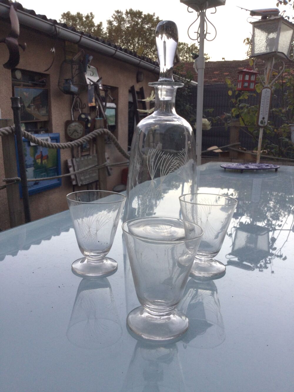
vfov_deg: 58.3
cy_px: 196
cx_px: 147
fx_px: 351
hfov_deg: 45.4
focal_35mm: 31
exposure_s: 1/50
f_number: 2.4
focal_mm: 3.3
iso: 25
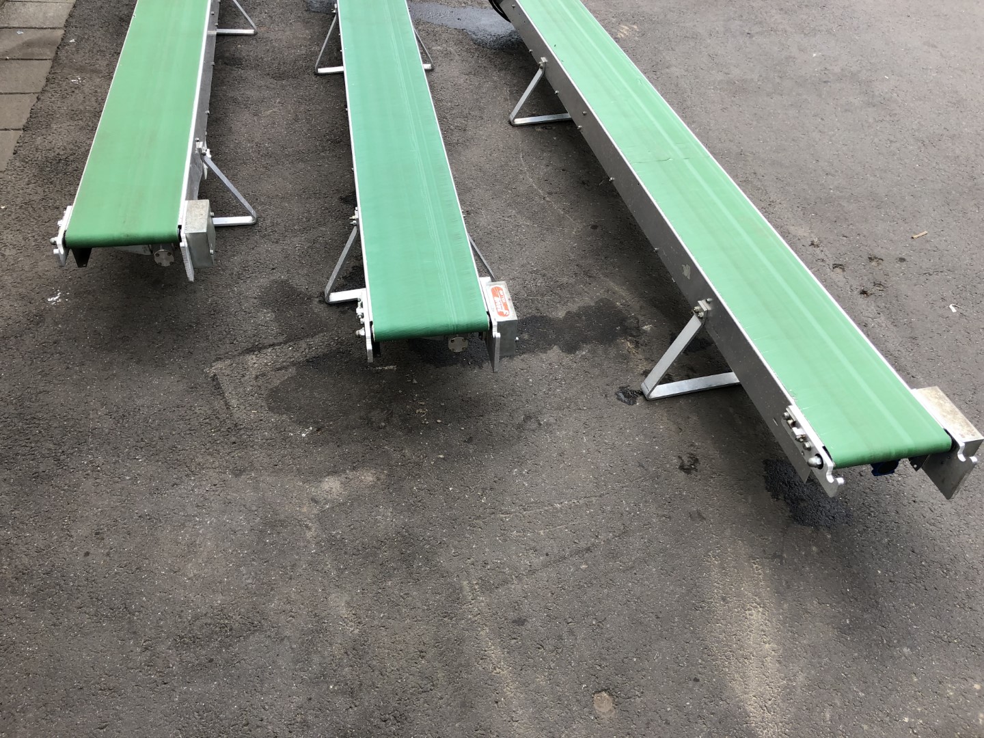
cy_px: 369
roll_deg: -5.4
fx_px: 796
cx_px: 492
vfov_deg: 49.7
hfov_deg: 63.4
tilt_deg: -42.1
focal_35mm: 28
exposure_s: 1/358
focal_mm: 4
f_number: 1.8
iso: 20
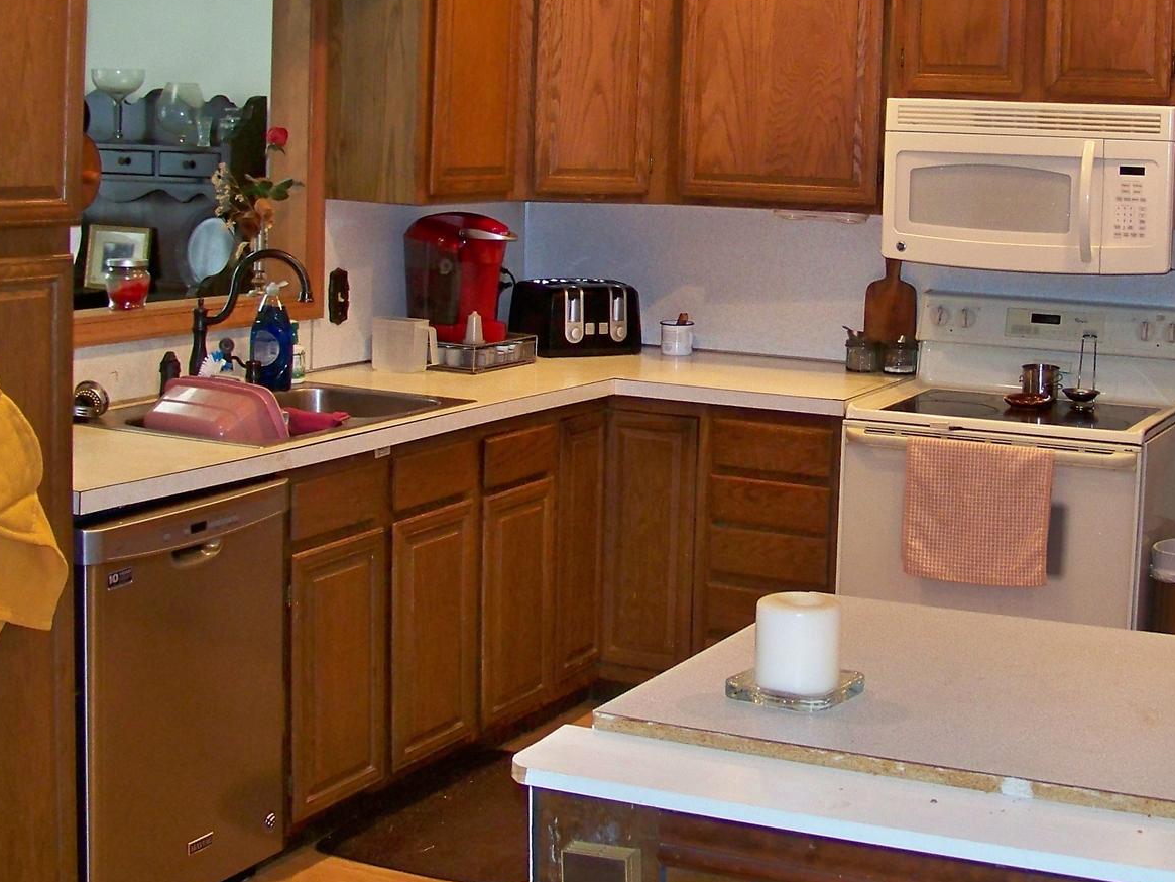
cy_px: 308
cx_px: 793
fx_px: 1969
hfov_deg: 32.9
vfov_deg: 25.1
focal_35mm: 58
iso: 200
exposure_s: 1/30
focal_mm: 5.85
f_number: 2.8
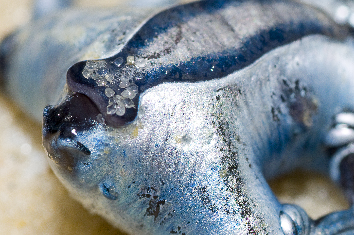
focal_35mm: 270
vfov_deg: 5.1
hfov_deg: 7.6
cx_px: 289
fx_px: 2652
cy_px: 208
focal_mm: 90
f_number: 18
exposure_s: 1/250
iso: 200
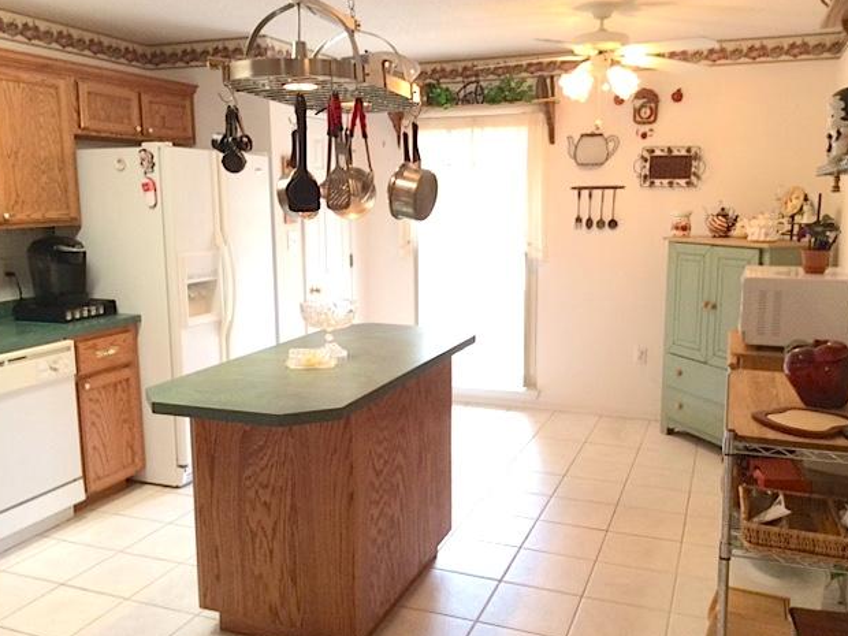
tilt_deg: -10.1
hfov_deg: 55.4
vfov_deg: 42.9
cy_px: 321
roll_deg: -0.9
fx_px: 808
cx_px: 419
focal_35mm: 33
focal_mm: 3.3
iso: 64
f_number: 2.4
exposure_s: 1/24
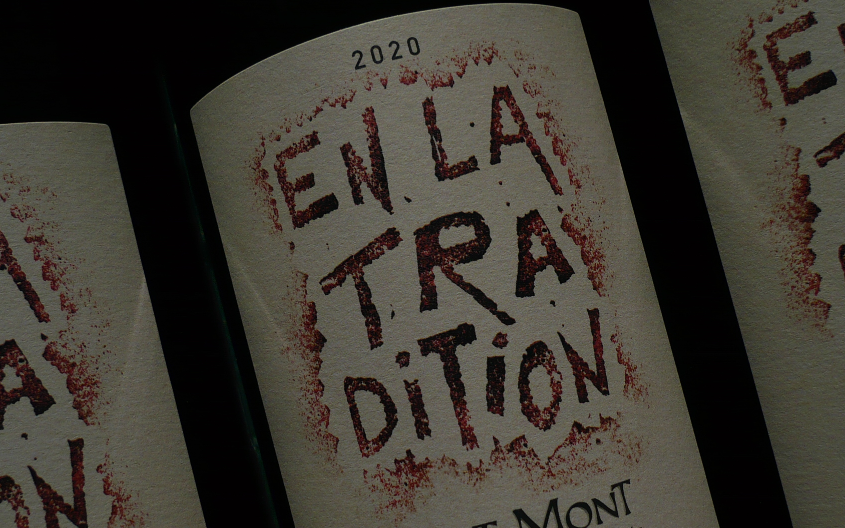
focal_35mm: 45
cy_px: 340
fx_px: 1036
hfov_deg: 44.3
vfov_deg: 28.5
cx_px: 447
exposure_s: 1/800
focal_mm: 5.8
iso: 100
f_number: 8
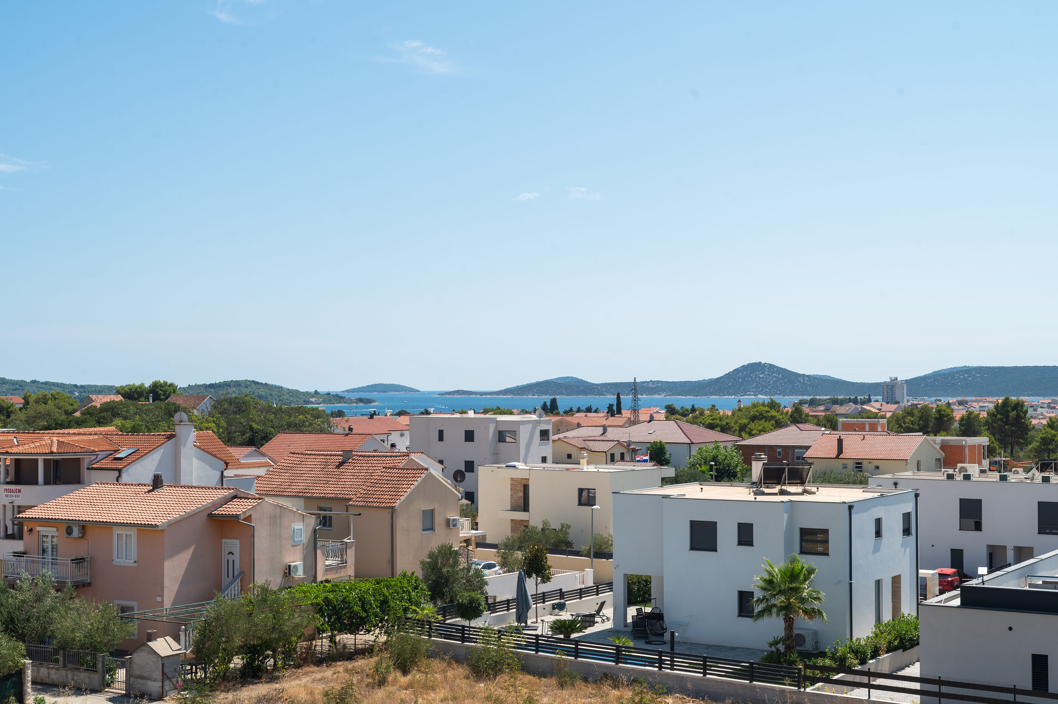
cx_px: 529
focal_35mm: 50
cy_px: 352
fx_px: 1468
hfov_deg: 39.6
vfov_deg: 27.0
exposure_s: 1/400
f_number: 9
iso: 100
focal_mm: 50
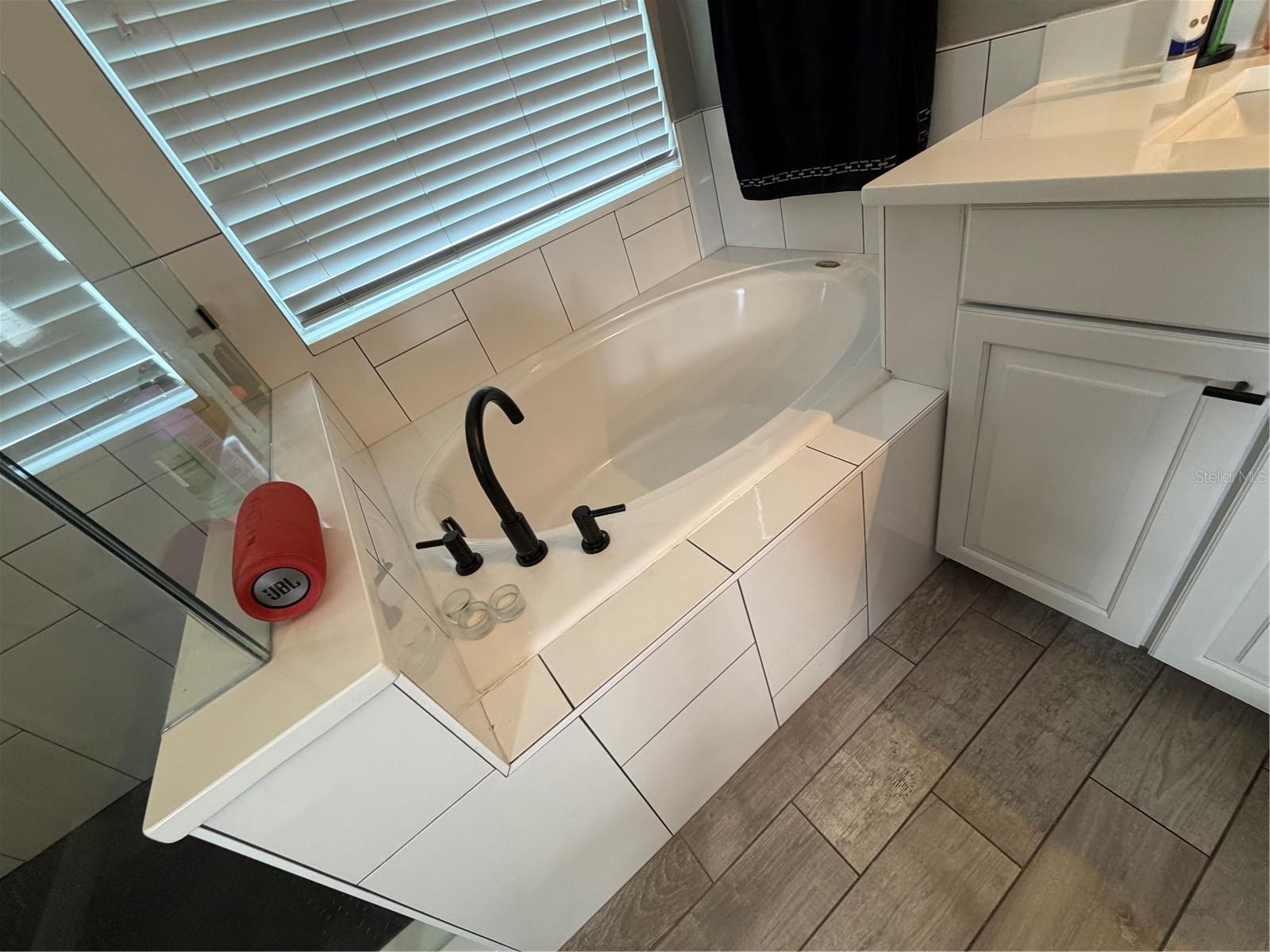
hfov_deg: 102.1
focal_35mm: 14
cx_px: 635
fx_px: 514
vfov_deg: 85.7
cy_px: 476
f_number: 2.2
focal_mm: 2.22
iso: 250
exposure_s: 1/60
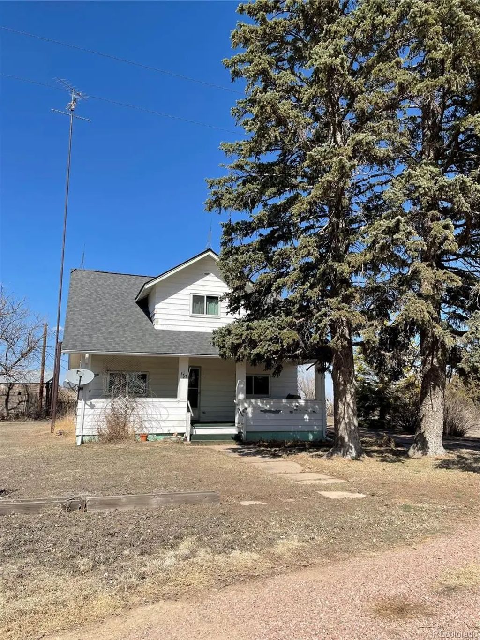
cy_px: 320
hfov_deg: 53.1
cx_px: 240
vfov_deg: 67.3
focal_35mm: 26
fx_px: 481
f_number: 1.6
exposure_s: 1/3300
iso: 32
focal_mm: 4.2
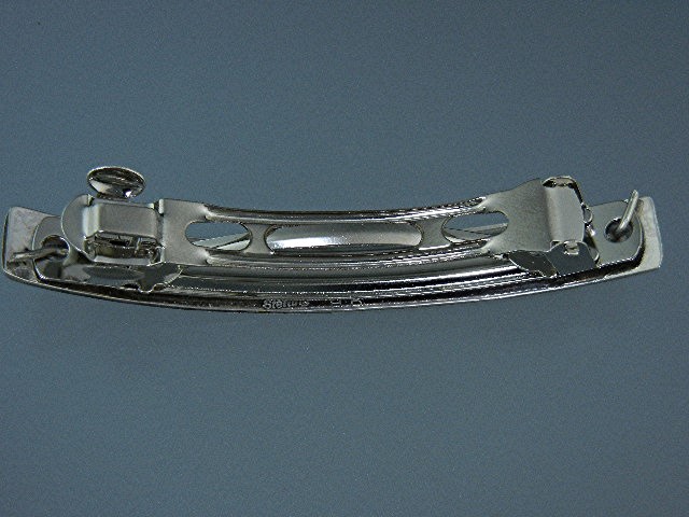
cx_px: 344
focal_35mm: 77
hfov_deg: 25.3
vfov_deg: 19.1
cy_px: 258
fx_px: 1533
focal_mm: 13.9
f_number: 4.3
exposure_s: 1/30
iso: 200
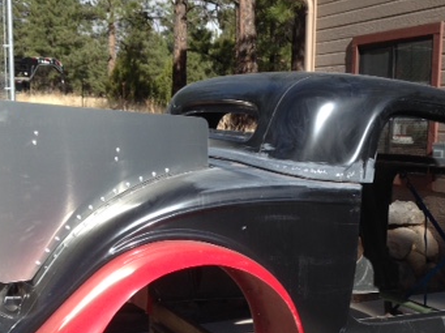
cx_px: 281
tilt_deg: -8.1
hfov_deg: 31.1
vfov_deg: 23.4
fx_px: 796
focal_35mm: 62
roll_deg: -0.3
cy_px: 243
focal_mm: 4.12
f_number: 2.4
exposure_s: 1/1063
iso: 50
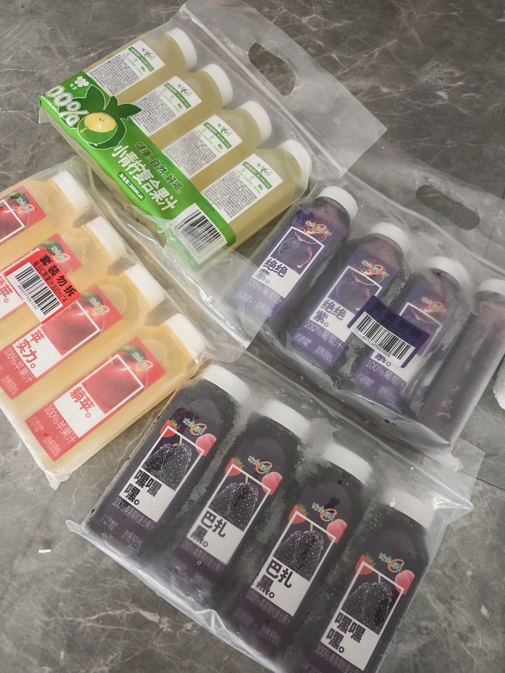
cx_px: 252
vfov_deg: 73.9
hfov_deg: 58.9
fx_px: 447
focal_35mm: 23
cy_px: 336
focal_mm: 6.55
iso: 500
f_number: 1.6
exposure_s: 1/33
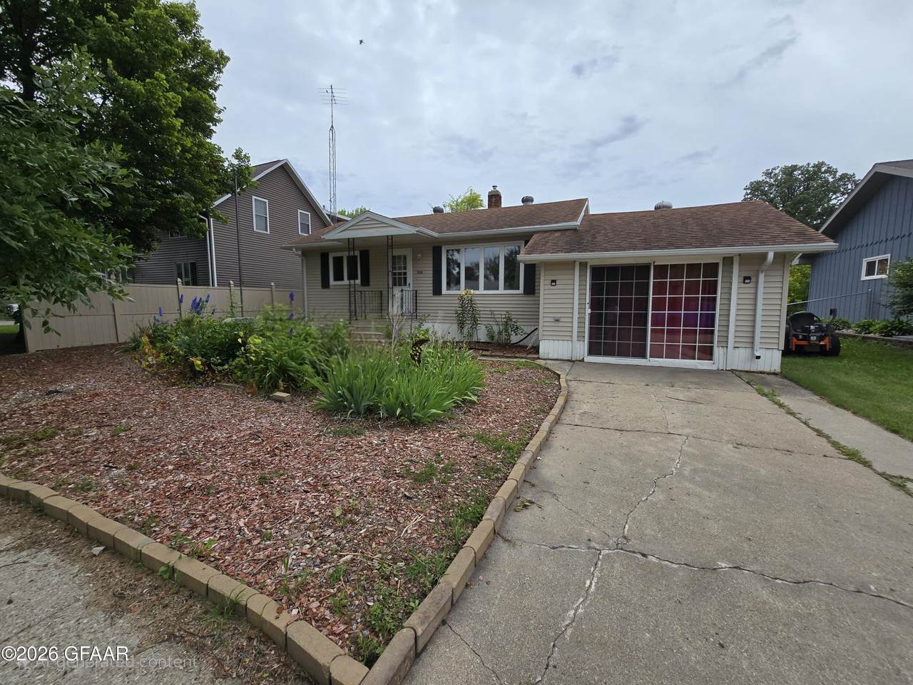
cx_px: 456
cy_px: 342
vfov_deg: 89.9
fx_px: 343
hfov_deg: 106.2
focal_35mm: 13
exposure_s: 1/2500
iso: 50
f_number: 2.2
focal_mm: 2.2
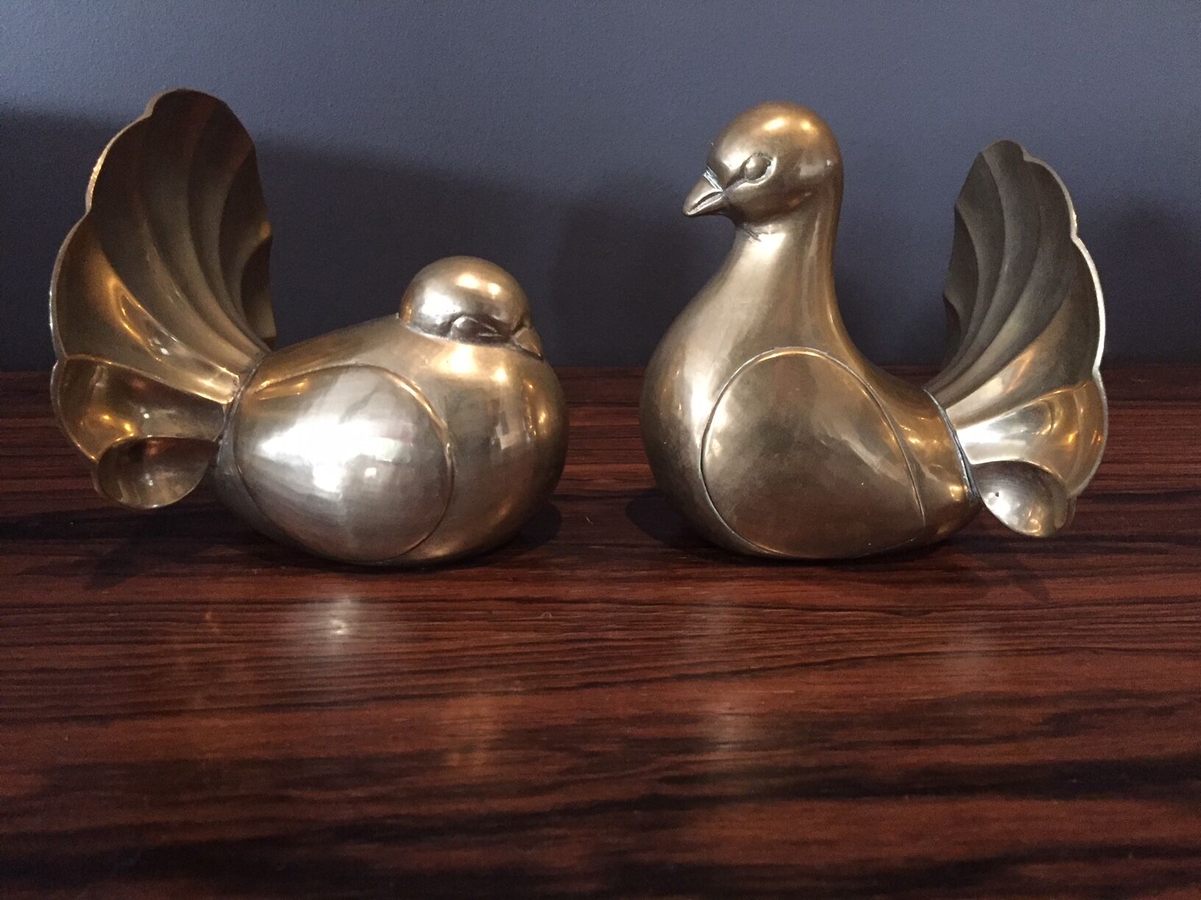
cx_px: 600
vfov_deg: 48.2
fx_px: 1006
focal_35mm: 29
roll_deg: -1.7
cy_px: 450
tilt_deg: -20.2
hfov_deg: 61.7
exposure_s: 1/17
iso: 400
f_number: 2.2
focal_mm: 4.15
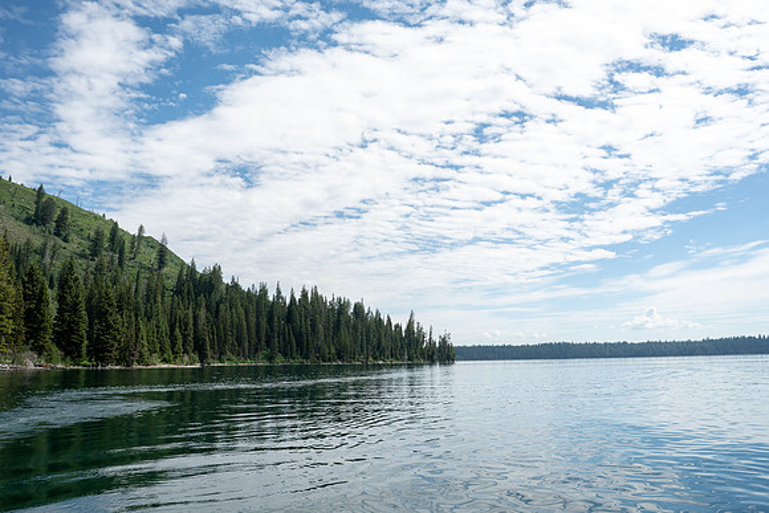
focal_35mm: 27
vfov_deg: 48.1
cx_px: 384
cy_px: 256
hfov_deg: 67.6
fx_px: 575
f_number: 7.1
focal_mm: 24
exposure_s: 1/640
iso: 100
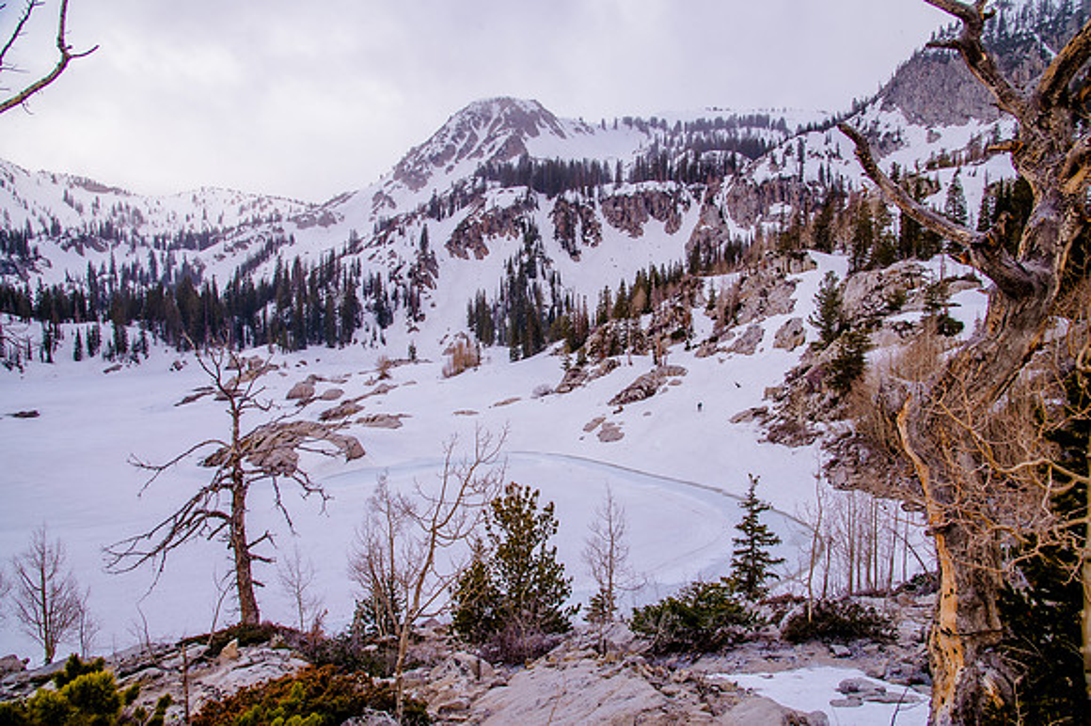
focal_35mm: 24
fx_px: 727
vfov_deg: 53.1
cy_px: 363
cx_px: 546
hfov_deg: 73.8
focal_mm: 24
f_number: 7.1
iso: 320
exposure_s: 1/200
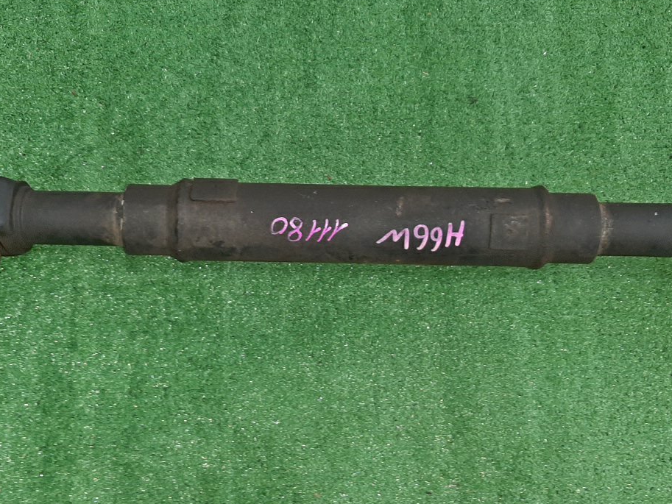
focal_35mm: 41
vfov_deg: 35.1
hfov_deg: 45.7
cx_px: 314
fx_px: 796
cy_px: 269
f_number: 1.7
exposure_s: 1/50
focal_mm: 3.93
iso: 222
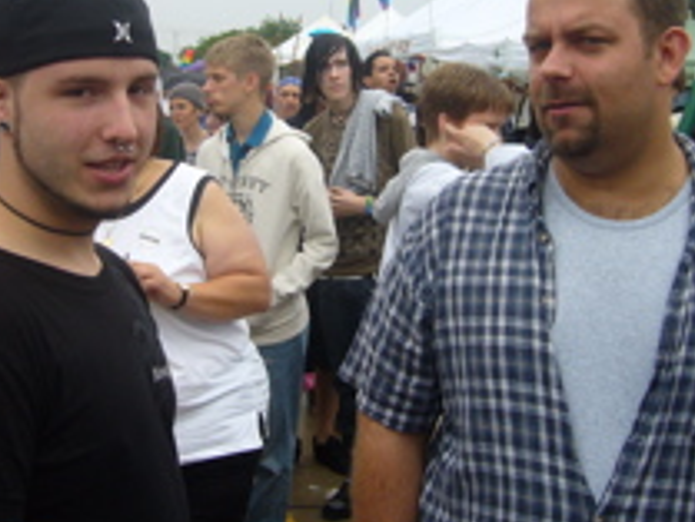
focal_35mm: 58
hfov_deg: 33.2
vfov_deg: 25.0
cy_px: 150
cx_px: 309
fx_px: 1165
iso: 80
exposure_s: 1/500
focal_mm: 5.8
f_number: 2.8
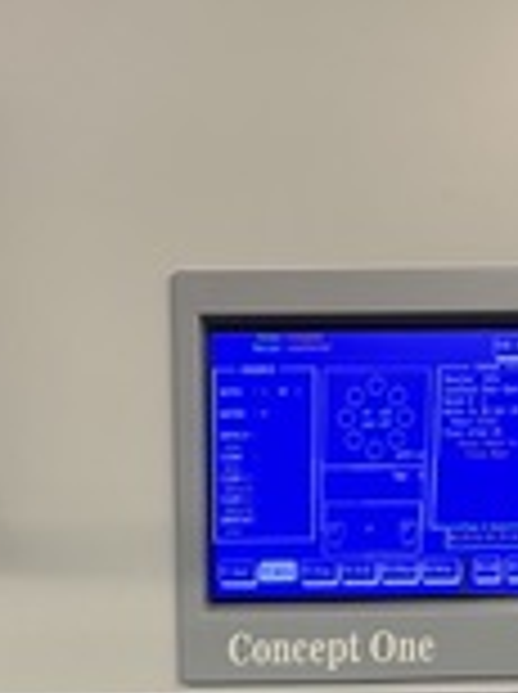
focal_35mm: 75
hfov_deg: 19.6
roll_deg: +0.9
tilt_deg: -17.2
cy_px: 927
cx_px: 207
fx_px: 1501
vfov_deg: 22.9
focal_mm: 6.76
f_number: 1.78
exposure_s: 1/100
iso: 125
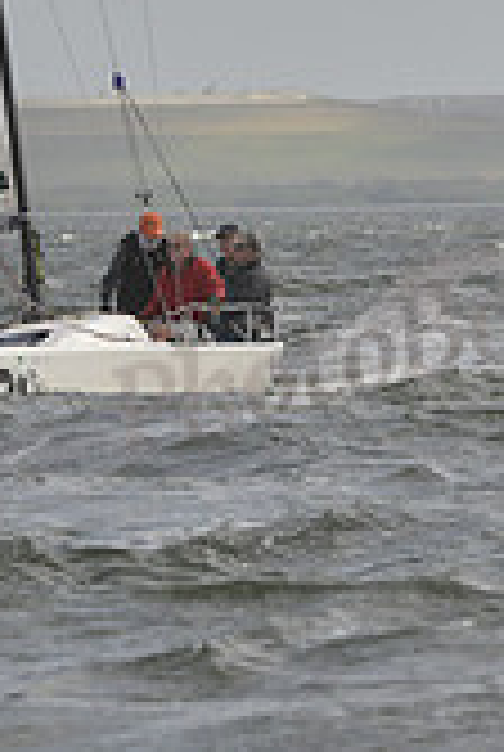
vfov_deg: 2.7
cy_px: -288
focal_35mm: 763
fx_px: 15956
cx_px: -119
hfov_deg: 1.8
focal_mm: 220
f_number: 8
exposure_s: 1/1600
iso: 400
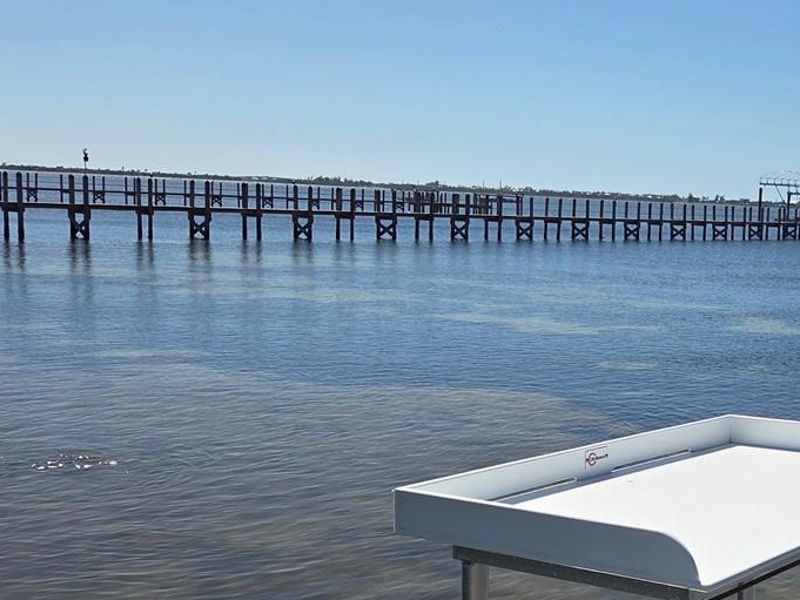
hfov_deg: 34.0
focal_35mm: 54
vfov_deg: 26.9
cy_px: 390
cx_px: 685
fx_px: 1248
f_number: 1.8
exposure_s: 1/7891
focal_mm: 5.4
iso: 64
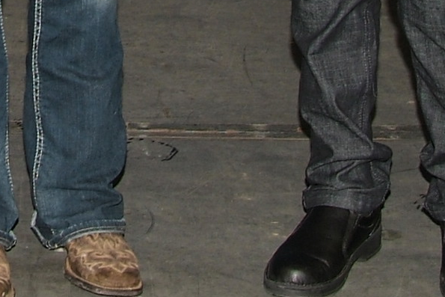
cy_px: -310
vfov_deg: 7.2
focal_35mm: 183
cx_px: 8
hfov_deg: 11.1
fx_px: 2262
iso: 400
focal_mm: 24
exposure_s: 1/60
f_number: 5.6
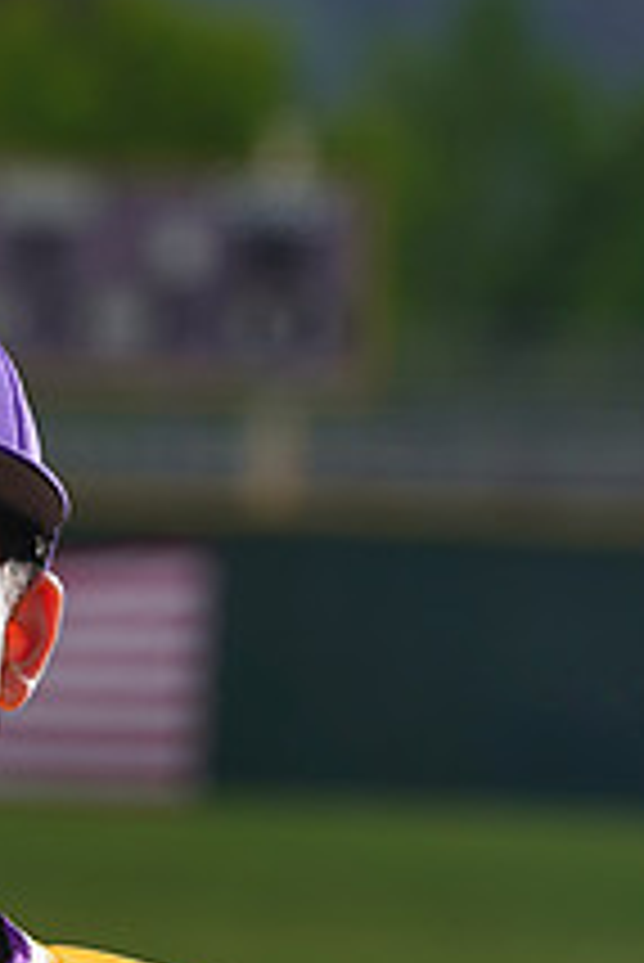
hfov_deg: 2.3
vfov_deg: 3.5
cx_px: -182
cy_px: 1143
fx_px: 15805
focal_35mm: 590
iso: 100
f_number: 8
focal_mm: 218
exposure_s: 1/250
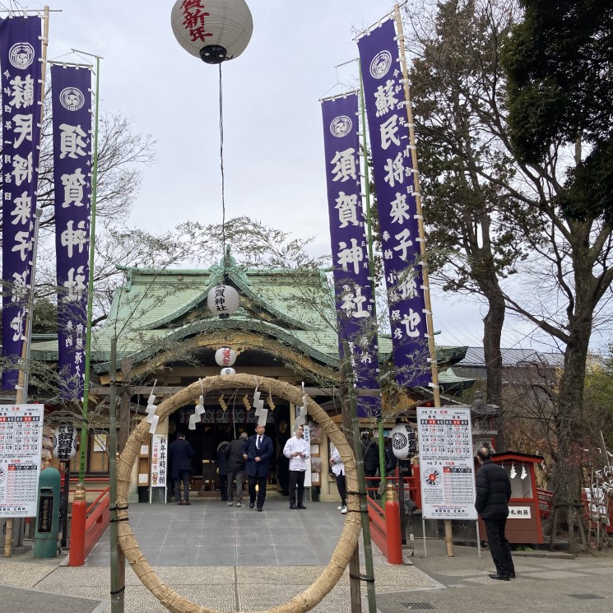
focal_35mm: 34
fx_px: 681
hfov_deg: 48.1
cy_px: 307
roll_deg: +0.5
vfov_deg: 48.5
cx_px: 240
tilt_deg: +14.8
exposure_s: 1/899
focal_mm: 3.99
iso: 20
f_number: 1.8
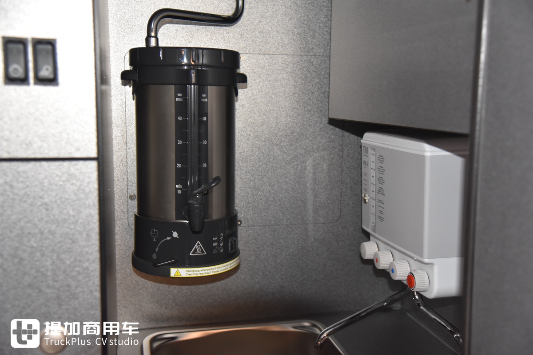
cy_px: 178
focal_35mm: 40
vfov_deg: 33.4
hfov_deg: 48.5
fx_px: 592
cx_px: 266
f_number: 4
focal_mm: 40
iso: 3200
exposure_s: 1/60
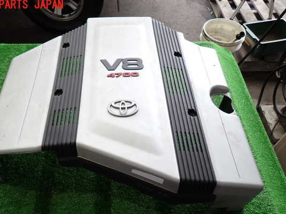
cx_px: 126
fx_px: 231
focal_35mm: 28
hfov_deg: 63.3
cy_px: 118
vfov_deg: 49.7
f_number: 2
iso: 100
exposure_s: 1/80
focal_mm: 4.5
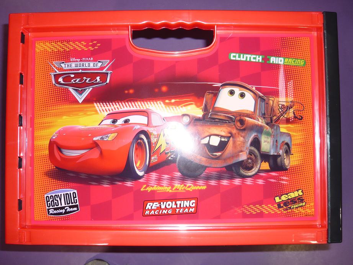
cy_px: 132
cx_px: 176
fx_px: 326
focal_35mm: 32
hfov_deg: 56.8
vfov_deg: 44.2
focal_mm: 5.2
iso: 100
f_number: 3
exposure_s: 1/30
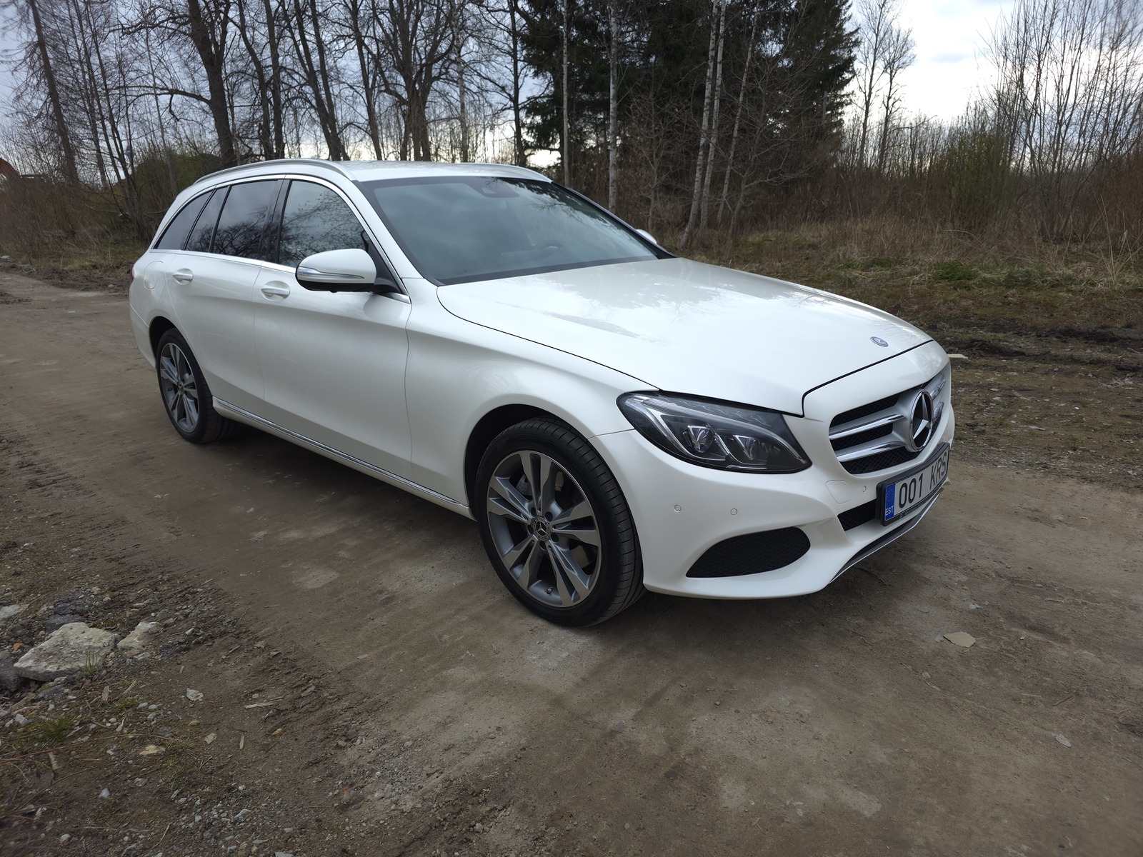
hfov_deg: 73.9
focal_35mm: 23
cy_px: 428
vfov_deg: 58.9
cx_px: 572
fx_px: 759
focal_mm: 6.3
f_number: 1.7
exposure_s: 1/135
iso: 12
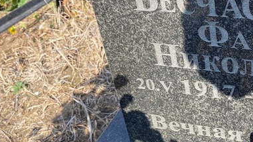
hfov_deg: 33.4
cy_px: 32
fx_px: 396
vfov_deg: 20.2
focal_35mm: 59
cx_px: 233
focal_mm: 4.25
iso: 32
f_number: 1.8
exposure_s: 1/623
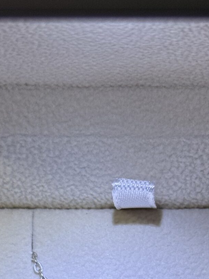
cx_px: 145
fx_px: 1216
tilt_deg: -47.8
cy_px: 333
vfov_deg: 12.8
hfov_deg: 9.8
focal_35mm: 151
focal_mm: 6.76
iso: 50
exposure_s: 1/100
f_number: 1.78
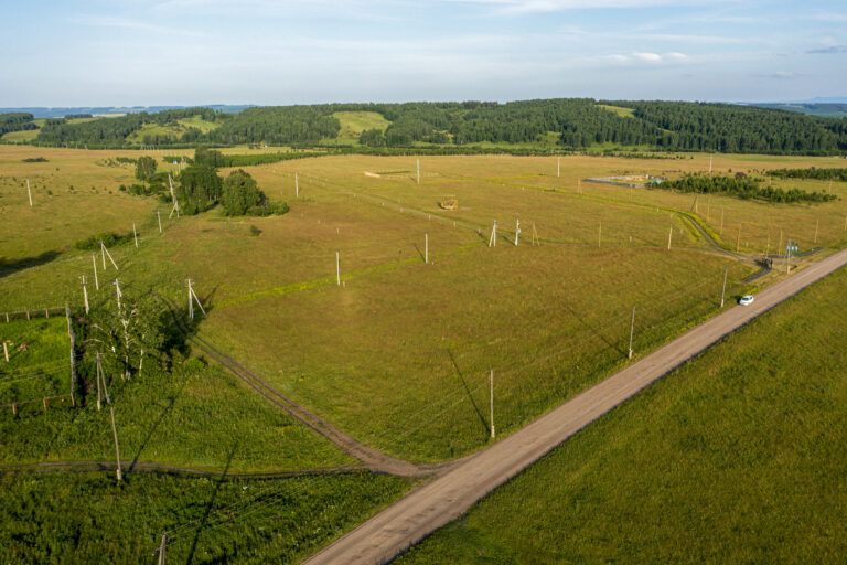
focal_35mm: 28
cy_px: 282
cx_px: 424
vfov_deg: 46.4
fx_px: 659
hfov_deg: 65.5
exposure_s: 1/100
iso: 100
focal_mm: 10.26
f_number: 4.5
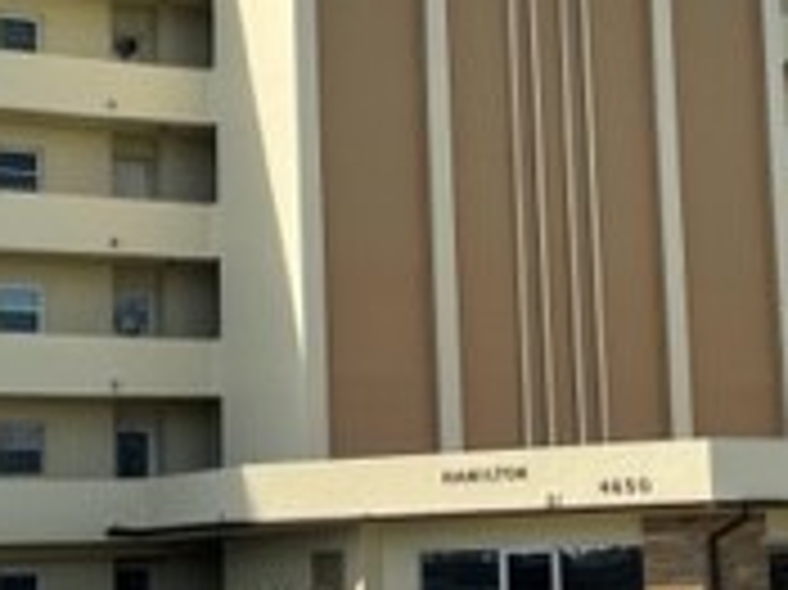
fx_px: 2161
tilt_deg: +9.4
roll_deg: +2.3
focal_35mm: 95
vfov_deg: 15.5
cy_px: 275
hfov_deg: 20.7
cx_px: 405
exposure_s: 1/3861
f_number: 1.6
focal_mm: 4.2
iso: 32
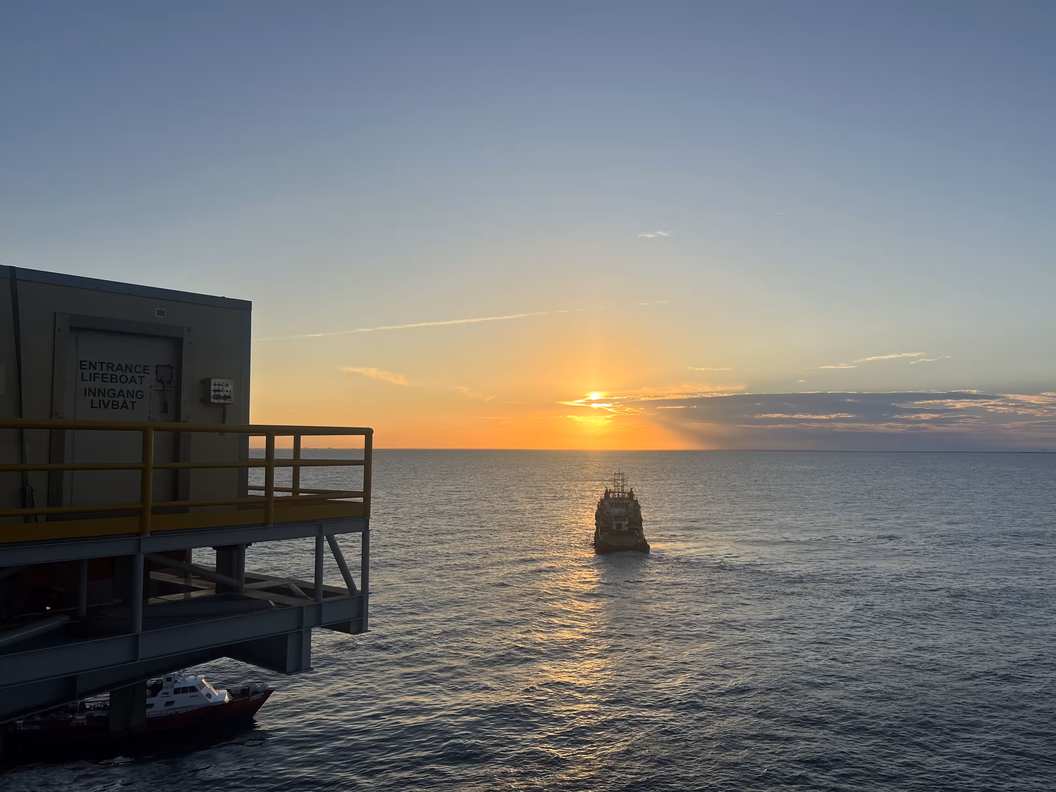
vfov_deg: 51.3
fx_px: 824
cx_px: 544
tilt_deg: +3.4
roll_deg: +0.4
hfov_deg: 65.3
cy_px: 389
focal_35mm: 27
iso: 50
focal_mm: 5.7
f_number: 1.5
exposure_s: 1/4115
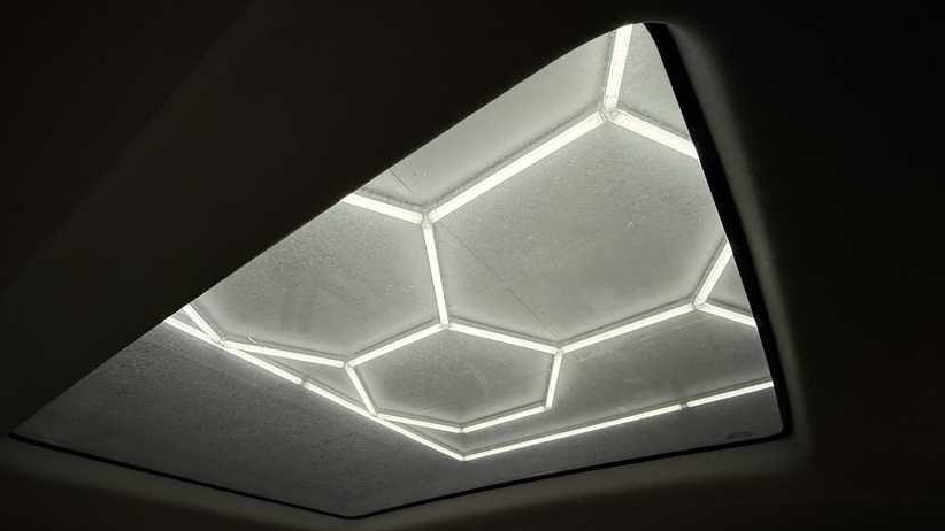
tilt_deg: +33.9
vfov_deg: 57.4
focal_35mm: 19
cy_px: 341
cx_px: 421
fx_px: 476
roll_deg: -0.4
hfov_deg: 89.2
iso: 640
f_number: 2.2
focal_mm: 2.22
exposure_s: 1/50
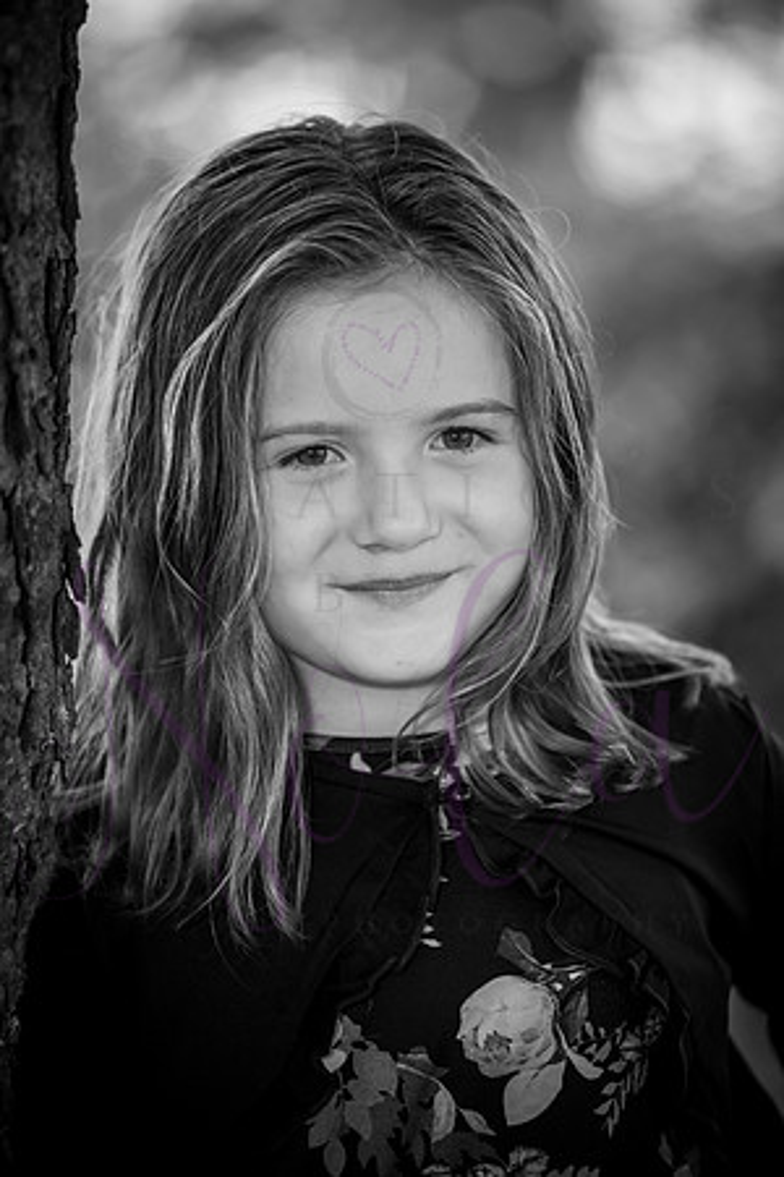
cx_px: 392
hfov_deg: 8.9
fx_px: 5063
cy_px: 588
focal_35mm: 155
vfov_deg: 13.2
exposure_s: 1/500
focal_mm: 155
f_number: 4
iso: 800
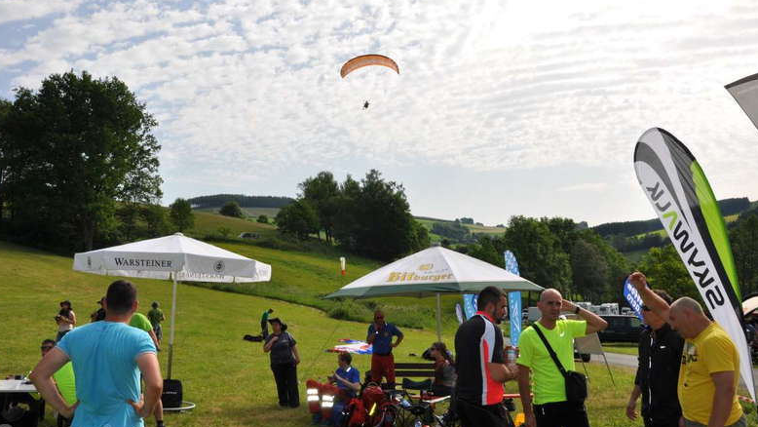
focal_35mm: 34
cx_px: 377
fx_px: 674
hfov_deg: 58.7
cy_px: 221
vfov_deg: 35.1
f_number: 14
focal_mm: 21
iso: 200
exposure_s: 1/200
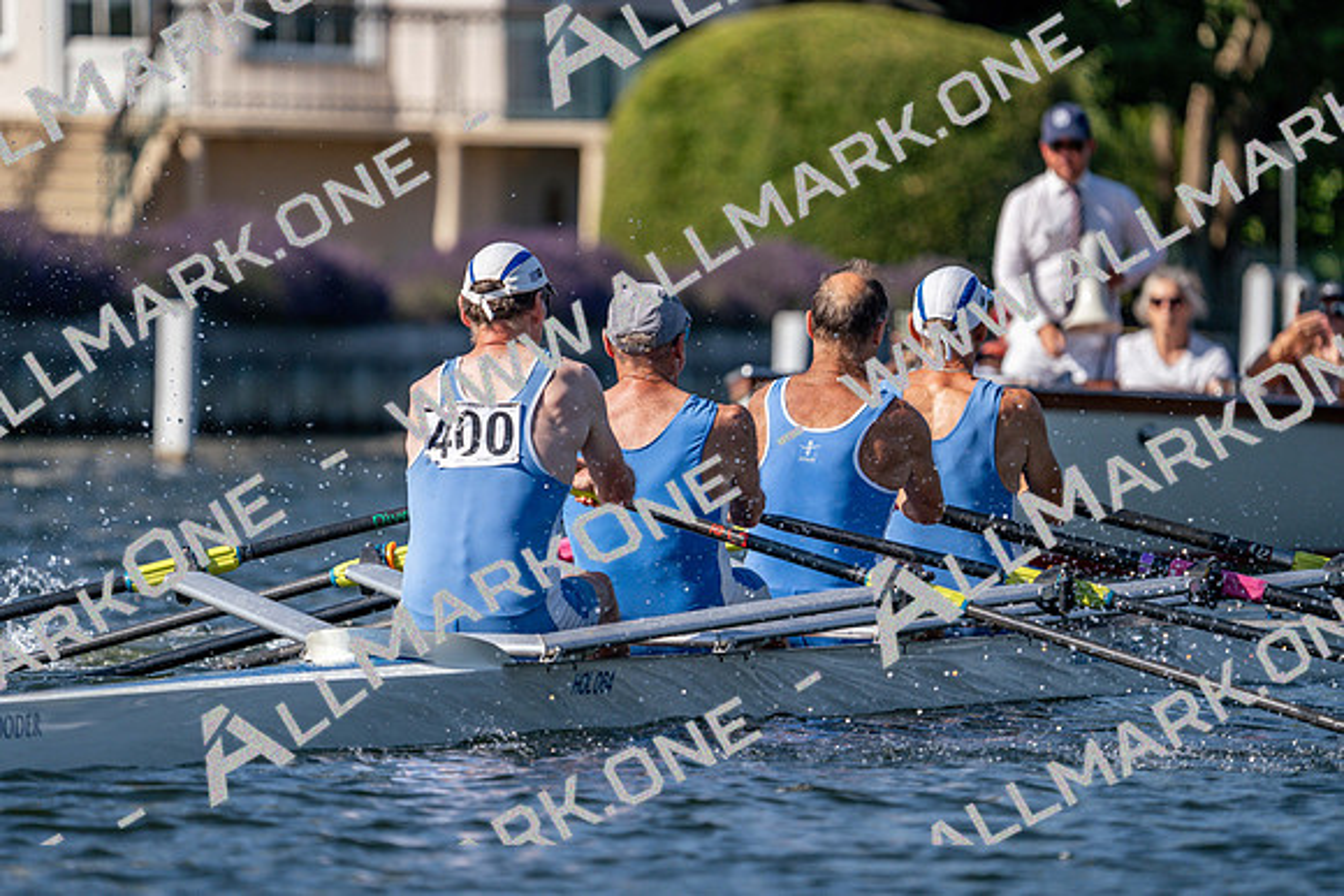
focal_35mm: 411
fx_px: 15347
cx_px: 672
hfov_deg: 5.0
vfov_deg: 3.3
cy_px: 448
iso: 200
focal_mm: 411
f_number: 6.3
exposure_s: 1/1600
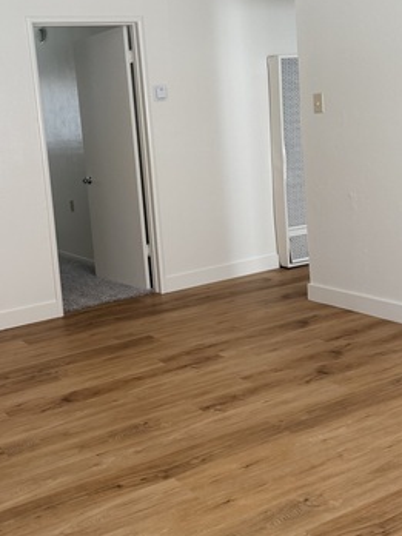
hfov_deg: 31.3
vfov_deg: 41.1
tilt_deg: -7.3
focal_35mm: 46
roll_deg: +4.6
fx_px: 712
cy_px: 221
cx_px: 139
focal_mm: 6.76
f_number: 1.78
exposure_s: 1/121
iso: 200
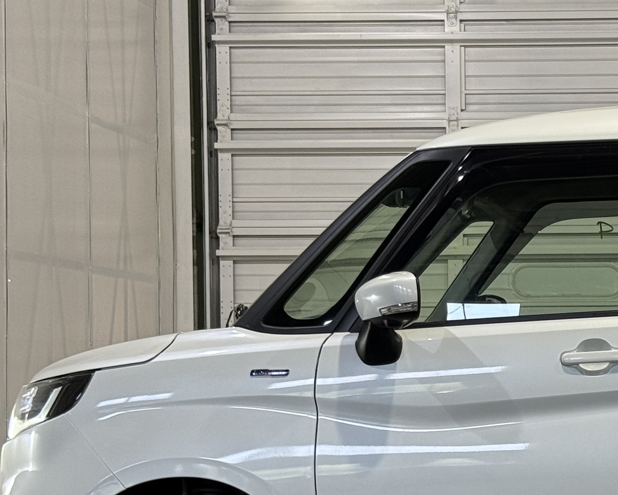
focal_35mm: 121
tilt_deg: -0.1
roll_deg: +0.1
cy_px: 408
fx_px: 2213
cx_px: 653
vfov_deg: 12.7
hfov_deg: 15.5
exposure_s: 1/60
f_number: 1.78
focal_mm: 6.76
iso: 64
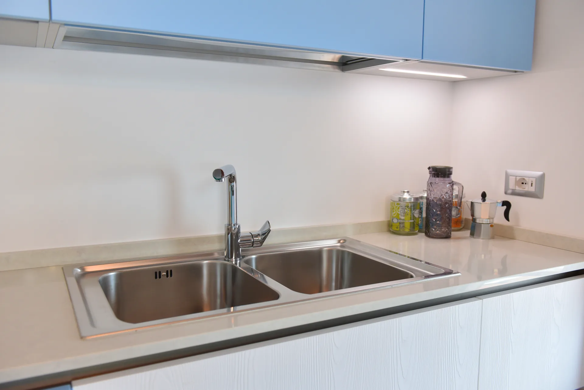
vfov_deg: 42.4
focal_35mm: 31
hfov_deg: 60.3
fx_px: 503
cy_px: 195
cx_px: 292
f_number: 4.5
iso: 1000
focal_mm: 31
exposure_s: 1/125
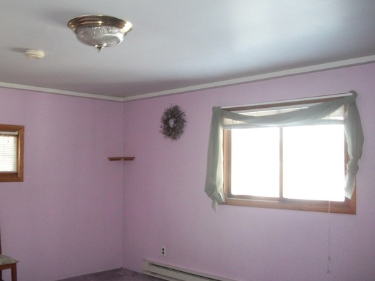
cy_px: 142
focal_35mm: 38
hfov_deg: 48.8
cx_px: 161
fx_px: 412
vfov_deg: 37.7
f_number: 2.9
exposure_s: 1/80
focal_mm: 5.7
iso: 240
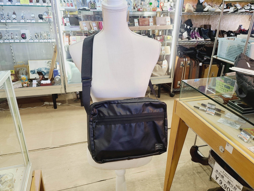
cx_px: 127
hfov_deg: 67.3
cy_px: 96
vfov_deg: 53.1
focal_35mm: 26
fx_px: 191
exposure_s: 1/50
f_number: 1.8
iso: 80
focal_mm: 5.4
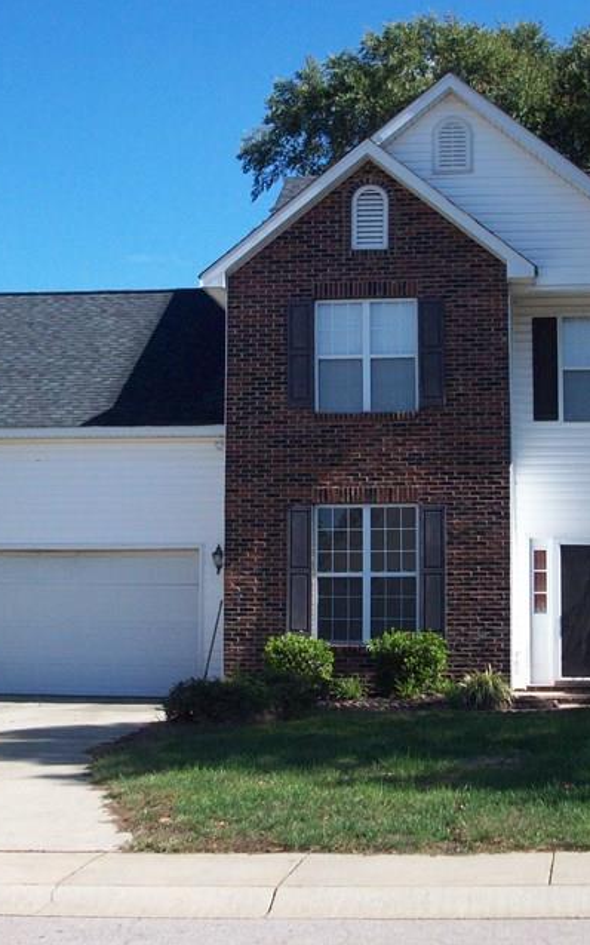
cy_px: 450
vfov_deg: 32.5
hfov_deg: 20.6
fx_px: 1621
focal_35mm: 63
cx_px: 382
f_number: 5.6
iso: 80
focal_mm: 6.2
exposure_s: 1/287
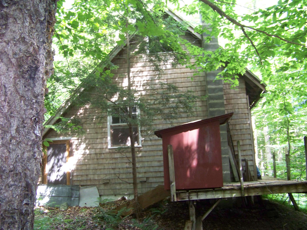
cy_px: 115
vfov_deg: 39.7
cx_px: 154
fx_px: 319
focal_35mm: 36
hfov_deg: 51.4
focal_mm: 5.85
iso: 200
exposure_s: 1/30
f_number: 2.8
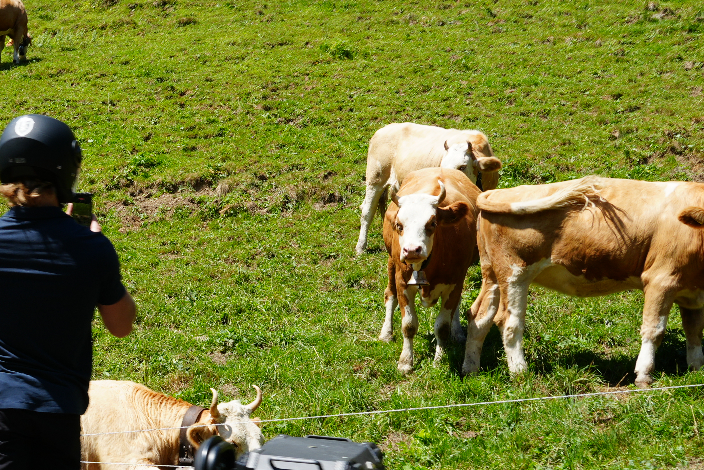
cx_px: 106
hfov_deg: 28.4
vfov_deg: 19.5
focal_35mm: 69
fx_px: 1351
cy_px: 381
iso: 100
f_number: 9
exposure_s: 1/125
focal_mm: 21
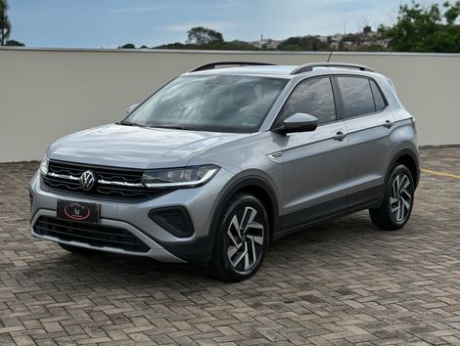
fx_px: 639
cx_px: 230
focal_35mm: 48
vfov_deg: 30.3
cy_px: 173
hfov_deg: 39.6
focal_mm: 6.76
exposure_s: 1/4587
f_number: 1.78
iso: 64
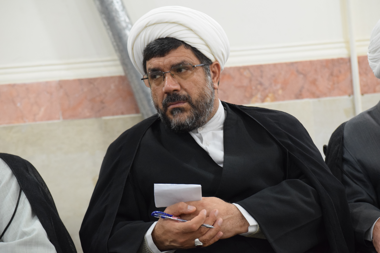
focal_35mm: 147
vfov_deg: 9.3
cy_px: 126
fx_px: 1552
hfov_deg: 14.0
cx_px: 190
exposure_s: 1/125
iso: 3200
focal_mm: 98
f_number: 5.6
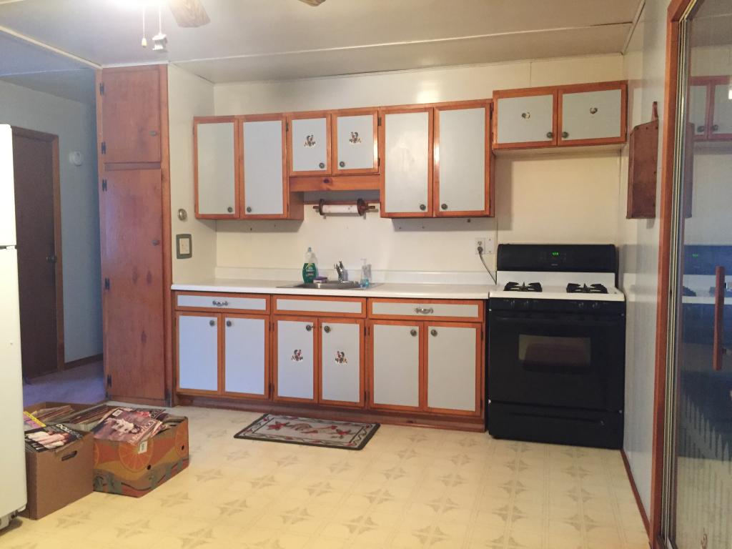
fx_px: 613
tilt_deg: -4.4
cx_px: 366
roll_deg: -1.7
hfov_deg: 61.7
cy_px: 274
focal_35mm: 29
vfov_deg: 48.2
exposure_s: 1/17
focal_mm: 4.15
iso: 250
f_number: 2.2
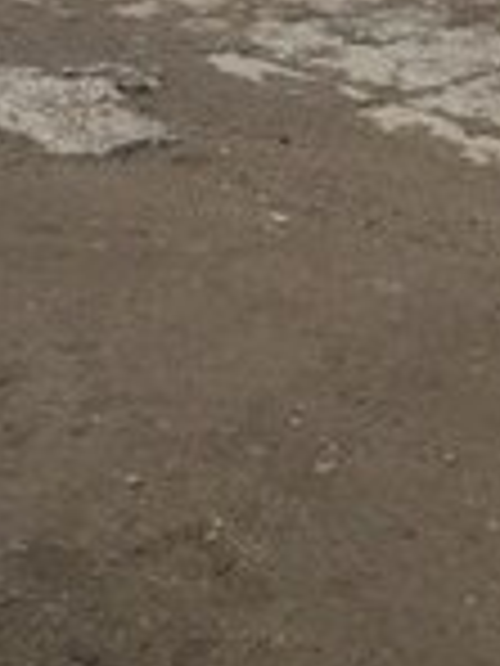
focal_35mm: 94
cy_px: -216
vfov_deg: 19.2
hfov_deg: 15.6
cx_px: 396
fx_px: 1810
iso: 40
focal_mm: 3.7
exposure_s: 1/1949
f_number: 1.9
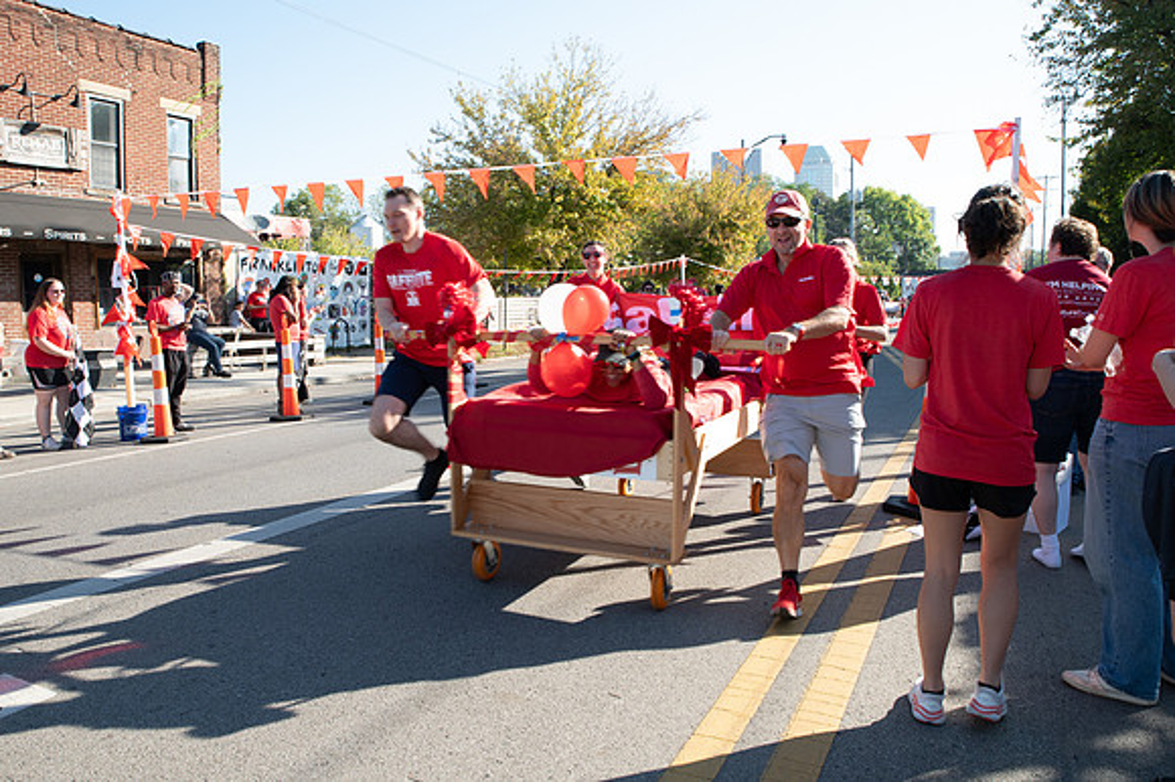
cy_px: 386
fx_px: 894
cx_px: 523
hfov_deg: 66.4
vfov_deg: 47.2
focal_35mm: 27
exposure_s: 1/200
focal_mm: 24
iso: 500
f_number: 11
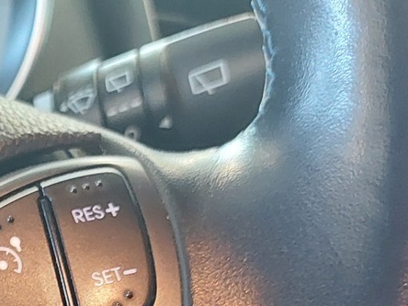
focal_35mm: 81
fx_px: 955
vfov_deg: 16.5
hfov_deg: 21.6
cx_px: -133
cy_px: 467
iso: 640
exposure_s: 1/25
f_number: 1.8
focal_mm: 5.23
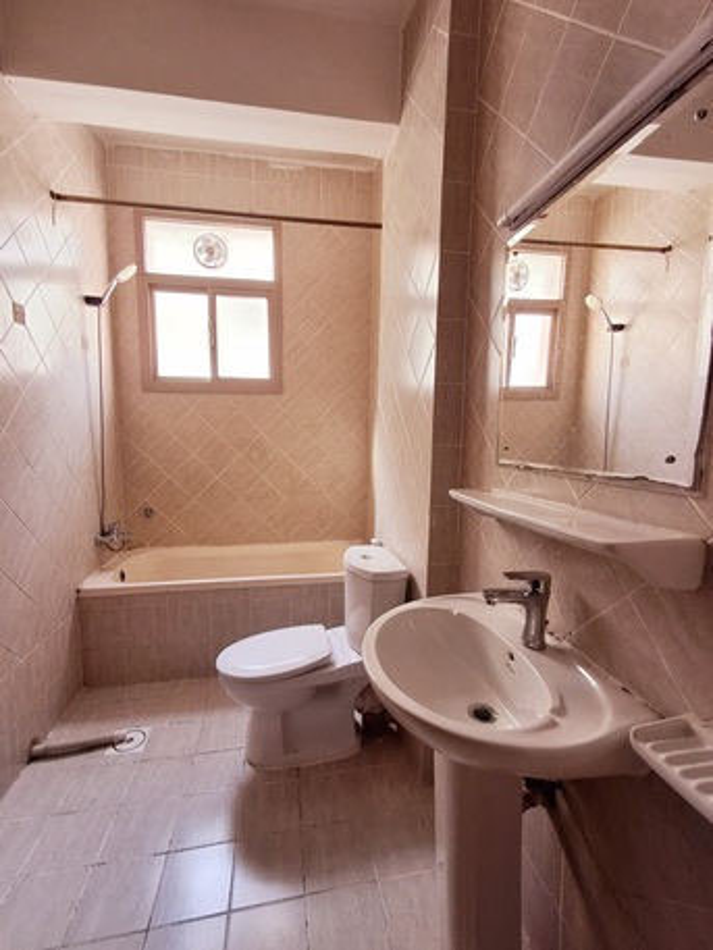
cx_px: 356
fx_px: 439
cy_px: 475
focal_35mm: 16
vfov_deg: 94.5
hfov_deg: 78.1
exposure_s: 1/50
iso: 80
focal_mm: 1.64
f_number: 2.2
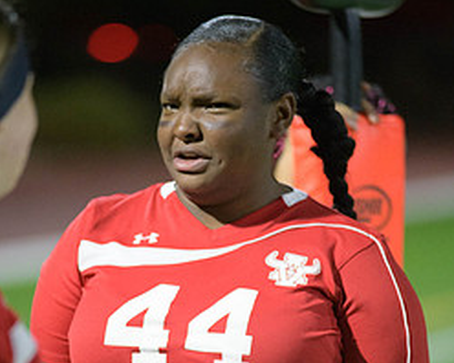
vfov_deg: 4.5
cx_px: 185
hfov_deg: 5.7
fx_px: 4578
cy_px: 308
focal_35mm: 341
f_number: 2.8
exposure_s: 1/640
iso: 8000
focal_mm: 200
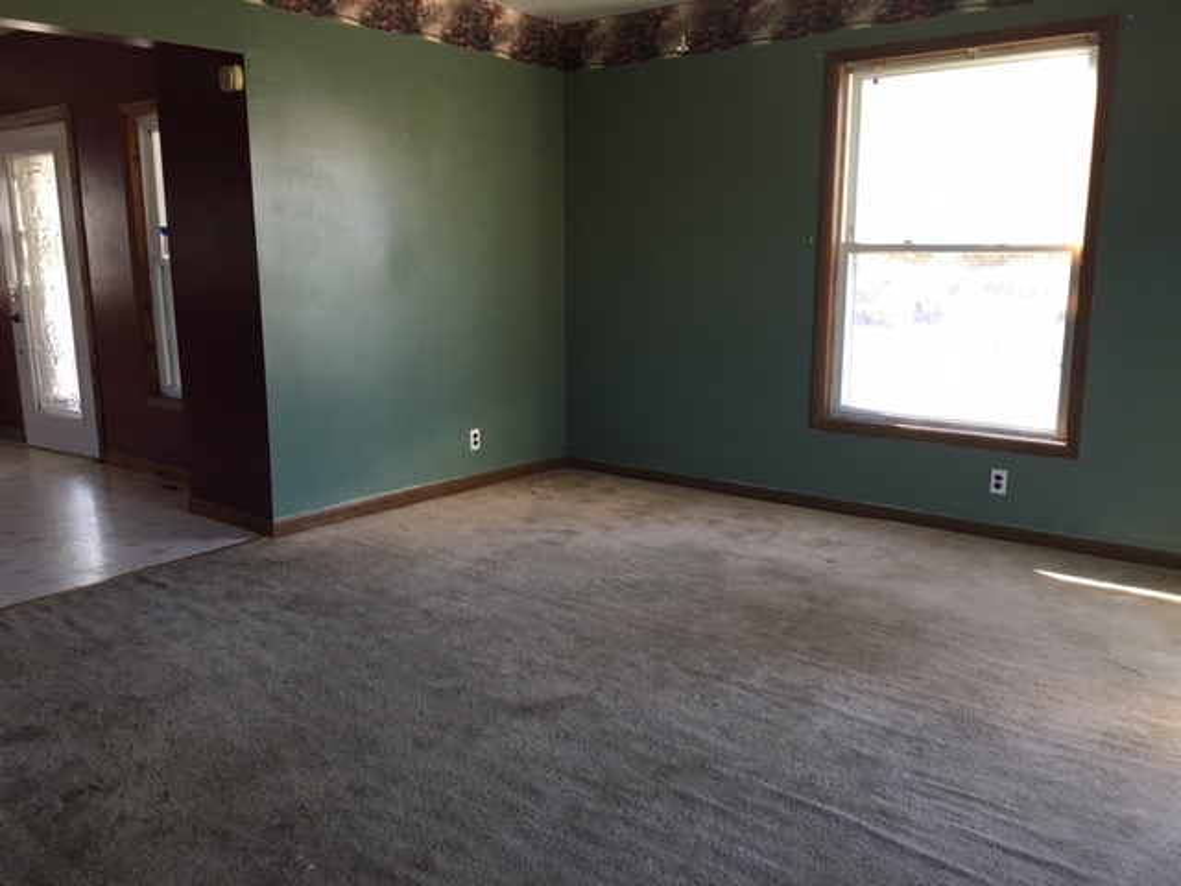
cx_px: 590
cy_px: 443
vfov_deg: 48.2
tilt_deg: -10.4
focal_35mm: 29
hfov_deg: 61.7
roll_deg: +0.6
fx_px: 989
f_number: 2.2
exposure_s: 1/30
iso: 32
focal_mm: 4.15
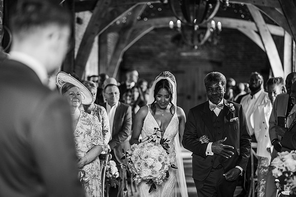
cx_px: 148
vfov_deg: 16.1
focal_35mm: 85
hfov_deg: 23.9
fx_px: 698
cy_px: 98
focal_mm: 85
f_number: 1.8
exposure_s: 1/200
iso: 800
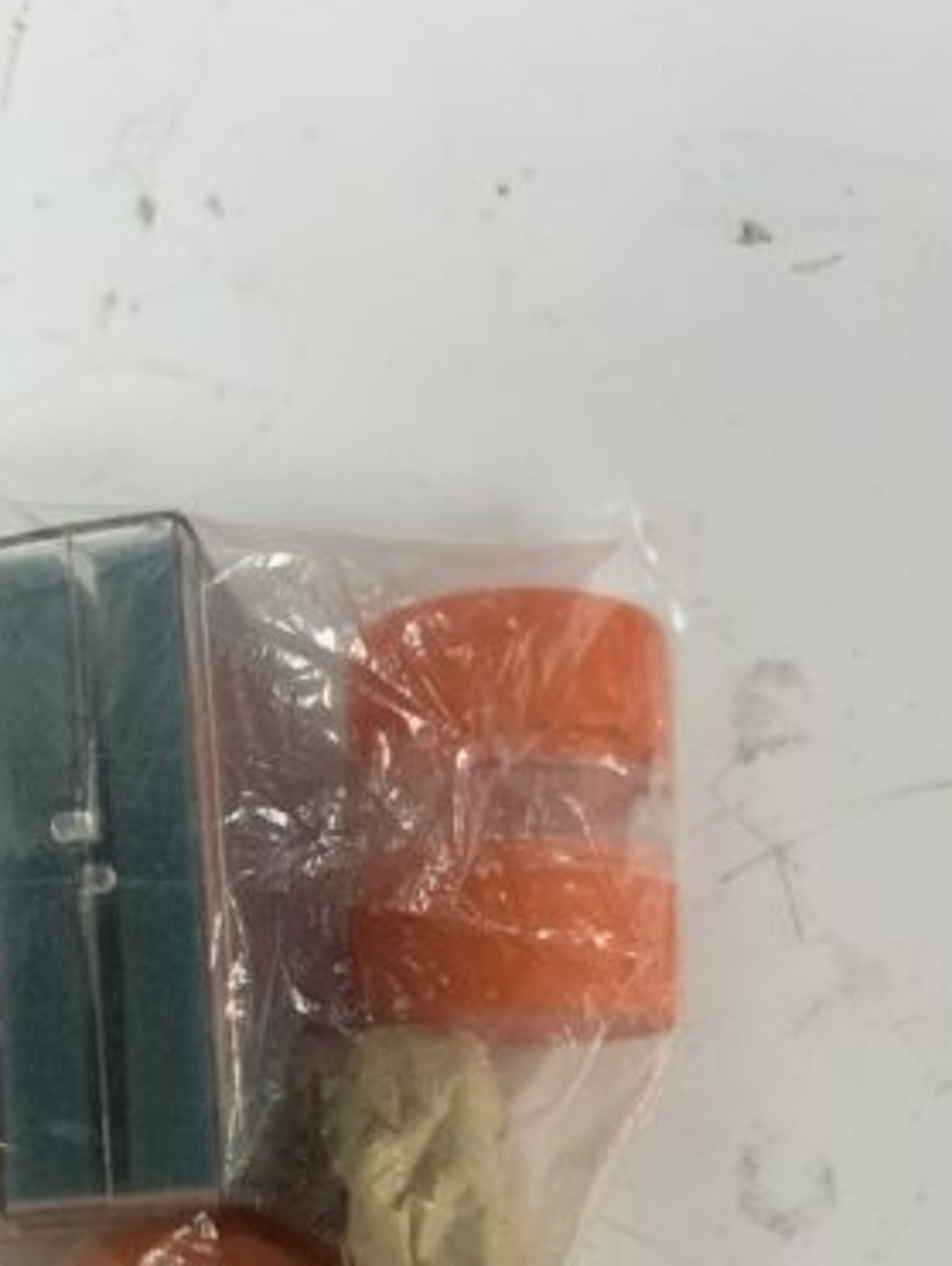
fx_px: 1537
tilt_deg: -77.7
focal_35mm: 42
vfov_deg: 43.1
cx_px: 283
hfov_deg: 33.9
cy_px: 979
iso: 50
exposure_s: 1/120
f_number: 1.5
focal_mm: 5.7
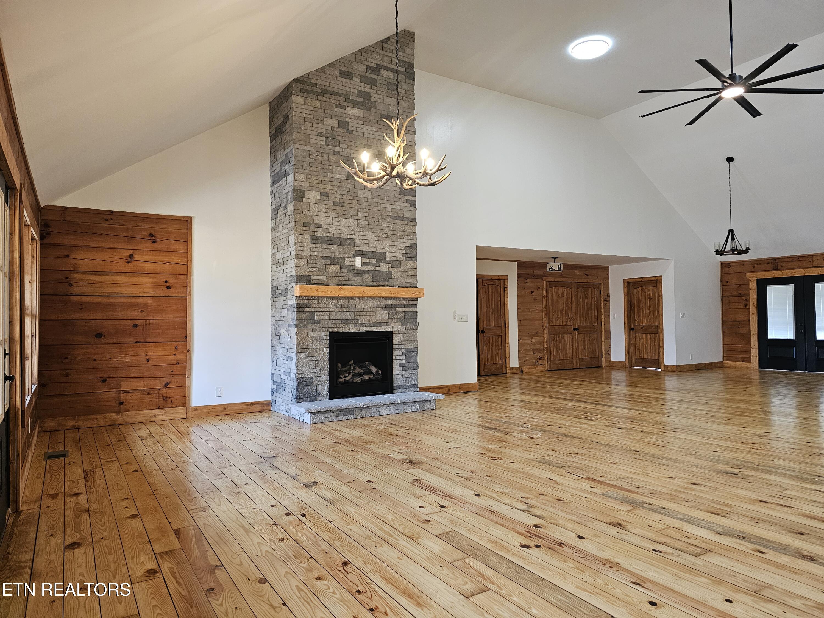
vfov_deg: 58.9
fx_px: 547
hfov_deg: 73.9
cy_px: 309
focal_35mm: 23
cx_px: 412
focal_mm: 6.3
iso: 320
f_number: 1.7
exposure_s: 1/120
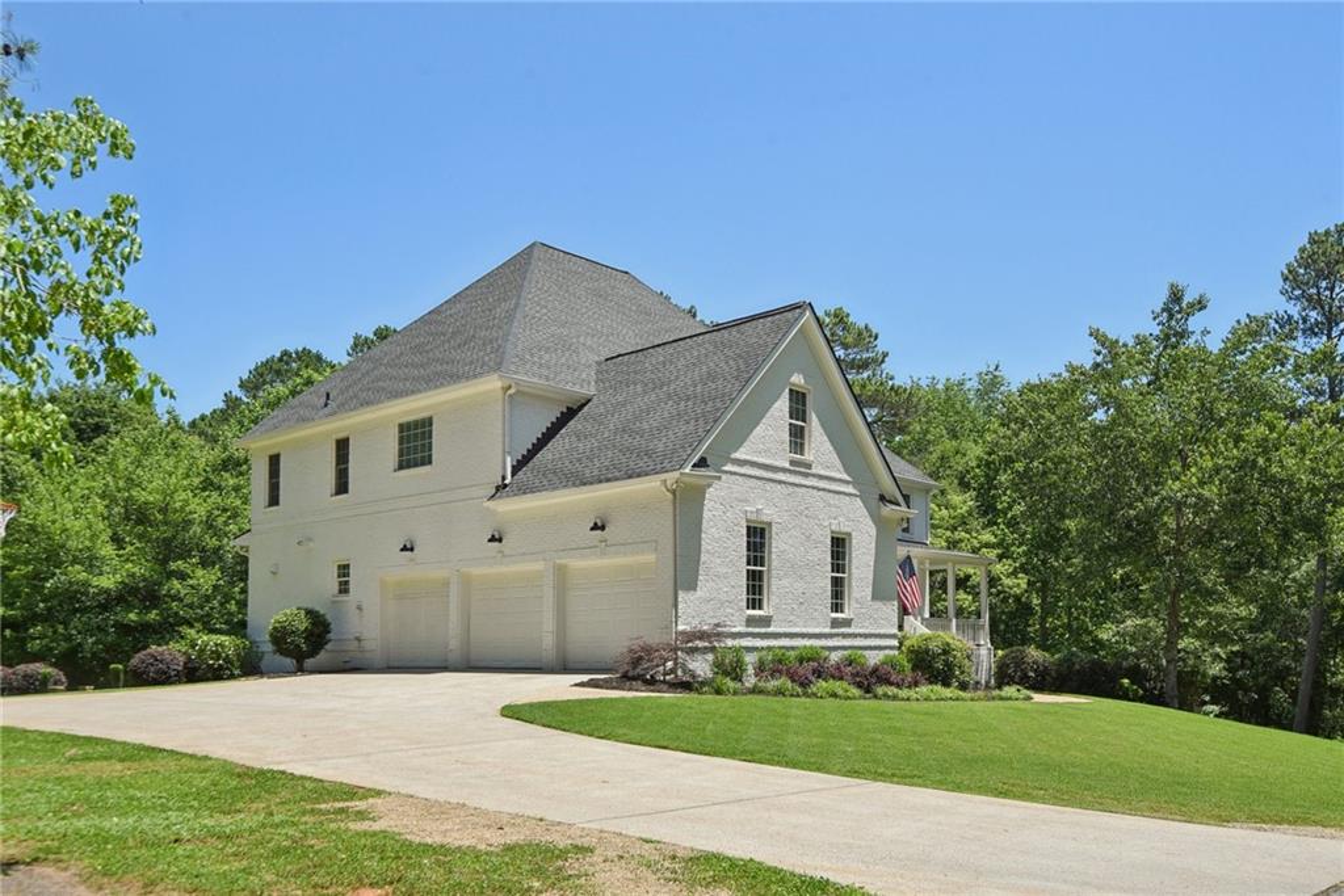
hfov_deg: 67.4
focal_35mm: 27
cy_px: 448
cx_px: 672
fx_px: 1008
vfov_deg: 47.9
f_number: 8
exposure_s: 1/500
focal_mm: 27
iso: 400
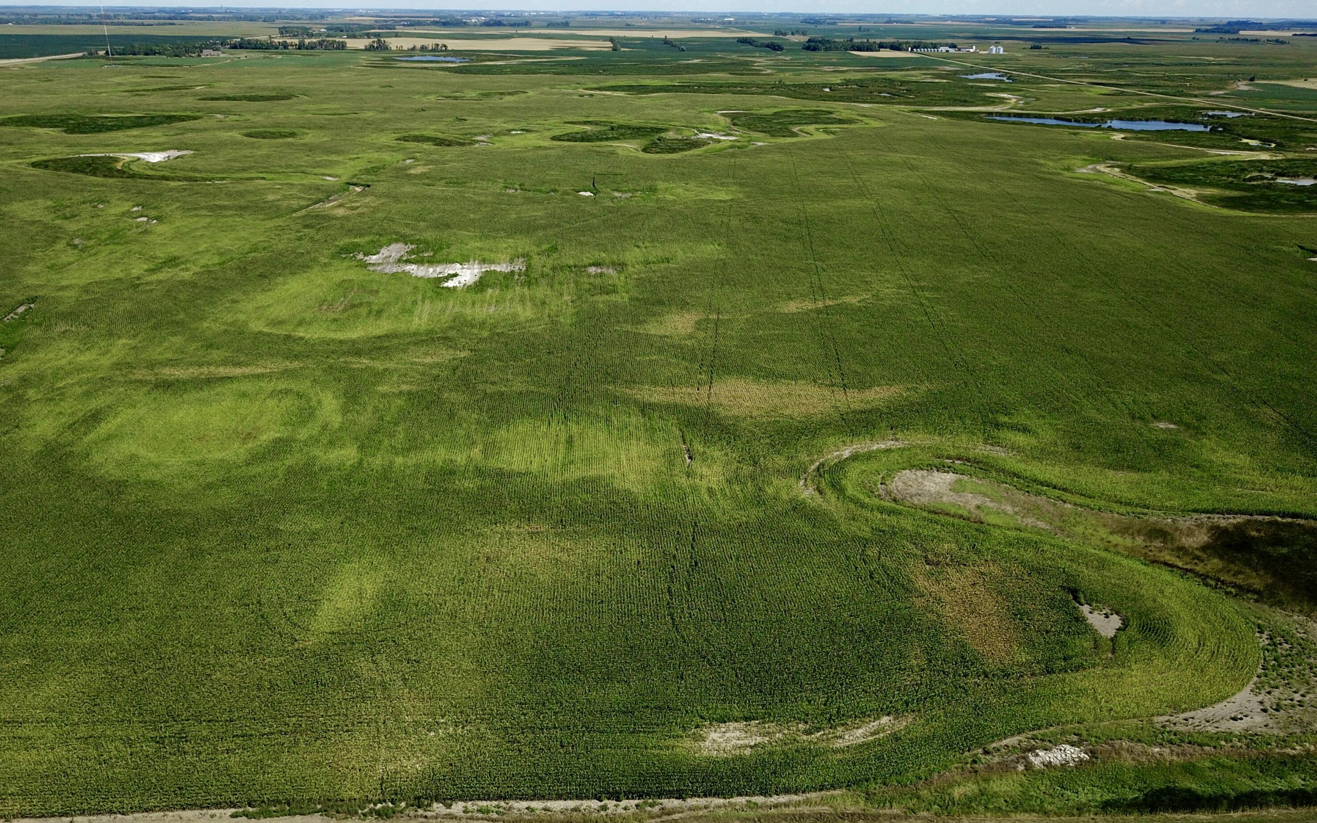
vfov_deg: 44.5
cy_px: 462
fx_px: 1005
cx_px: 666
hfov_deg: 66.5
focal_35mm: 28
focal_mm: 4.7
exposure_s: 1/1650
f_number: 2.2
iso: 100
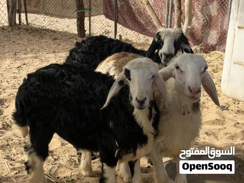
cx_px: 122
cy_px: 92
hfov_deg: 39.7
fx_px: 338
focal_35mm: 48
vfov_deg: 30.3
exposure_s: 1/1513
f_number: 1.78
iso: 64
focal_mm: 6.76
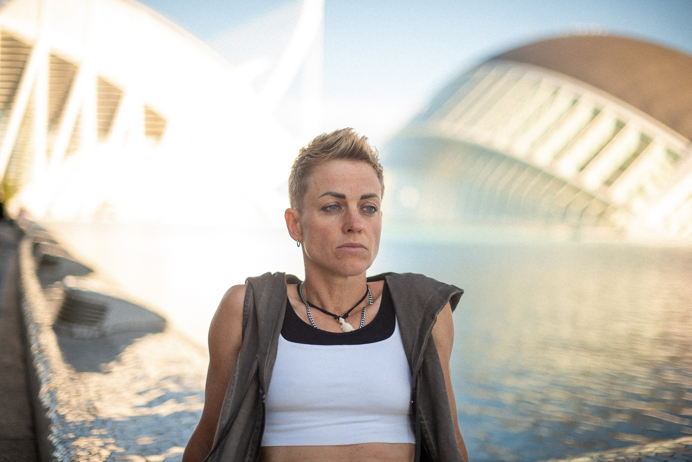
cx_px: 346
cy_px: 231
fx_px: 961
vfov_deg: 27.0
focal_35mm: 50
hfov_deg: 39.6
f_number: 1.4
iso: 250
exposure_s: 1/1600
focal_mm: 50
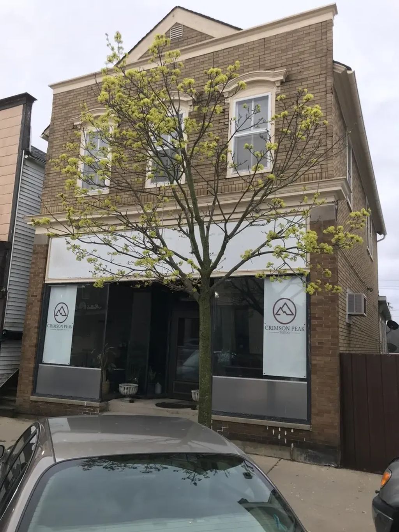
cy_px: 266
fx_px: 430
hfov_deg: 49.8
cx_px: 200
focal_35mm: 28
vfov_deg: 63.4
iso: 25
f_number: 1.8
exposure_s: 1/40
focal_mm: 3.99
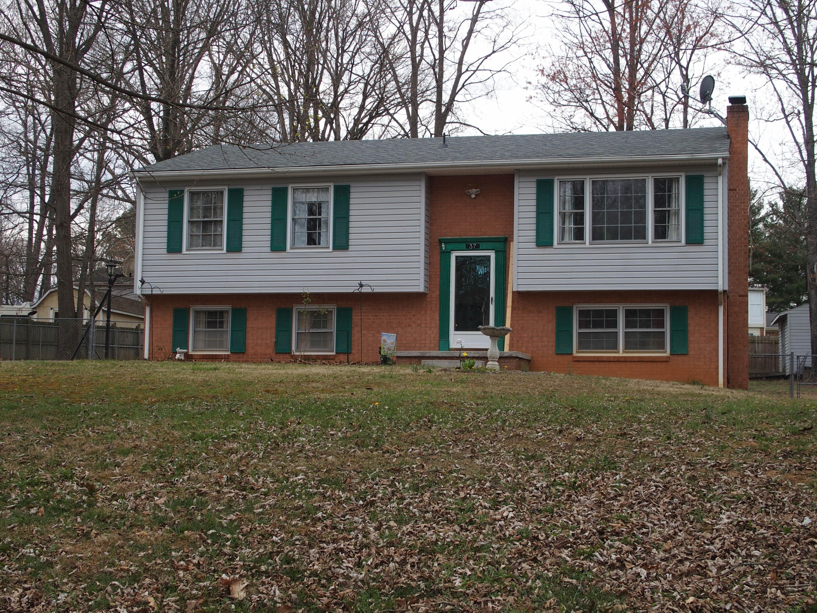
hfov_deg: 33.8
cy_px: 306
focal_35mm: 57
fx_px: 1345
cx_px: 408
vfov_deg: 25.7
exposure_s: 1/500
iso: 100
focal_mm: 12
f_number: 3.5
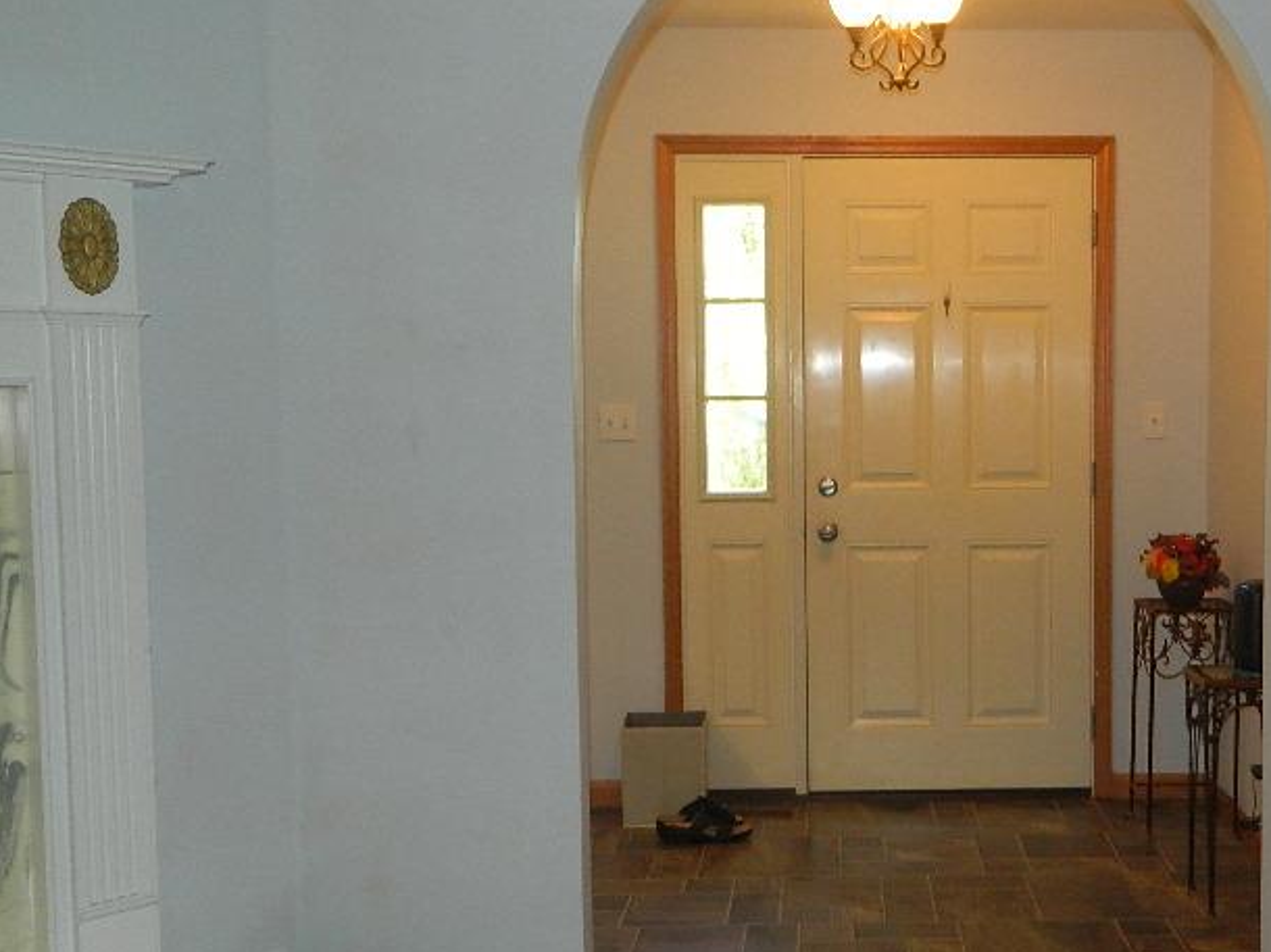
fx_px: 1542
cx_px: 896
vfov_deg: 34.3
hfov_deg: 43.8
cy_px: 496
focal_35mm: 42
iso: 200
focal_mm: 4.5
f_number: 3.1
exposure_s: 1/30
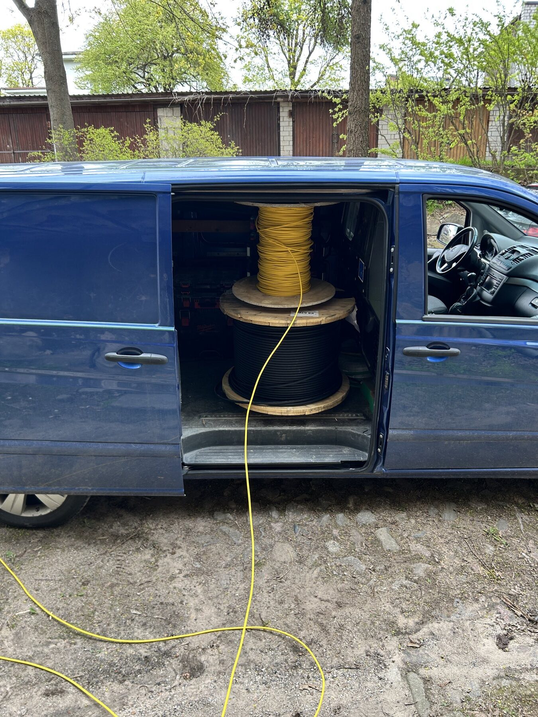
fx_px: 539
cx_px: 269
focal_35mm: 26
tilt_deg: -17.5
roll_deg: +0.0
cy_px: 358
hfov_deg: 53.1
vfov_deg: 67.3
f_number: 1.5
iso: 50
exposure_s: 1/121
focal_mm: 5.7
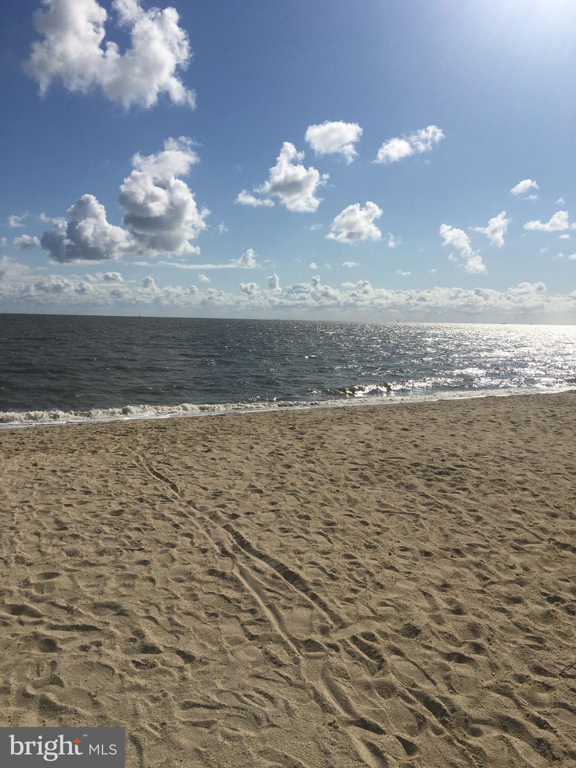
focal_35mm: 29
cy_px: 384
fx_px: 643
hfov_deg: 48.2
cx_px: 288
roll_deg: -1.1
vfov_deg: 61.7
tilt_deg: -4.4
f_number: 2.2
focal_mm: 4.15
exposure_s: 1/6410
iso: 25
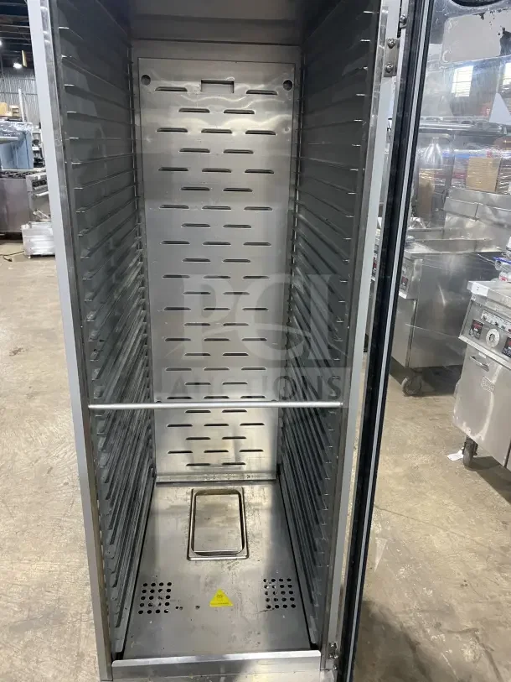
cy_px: 341
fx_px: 512
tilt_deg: -20.0
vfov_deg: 67.3
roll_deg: -3.1
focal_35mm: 26
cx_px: 256
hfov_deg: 53.1
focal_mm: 4.25
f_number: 1.8
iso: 400
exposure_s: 1/60
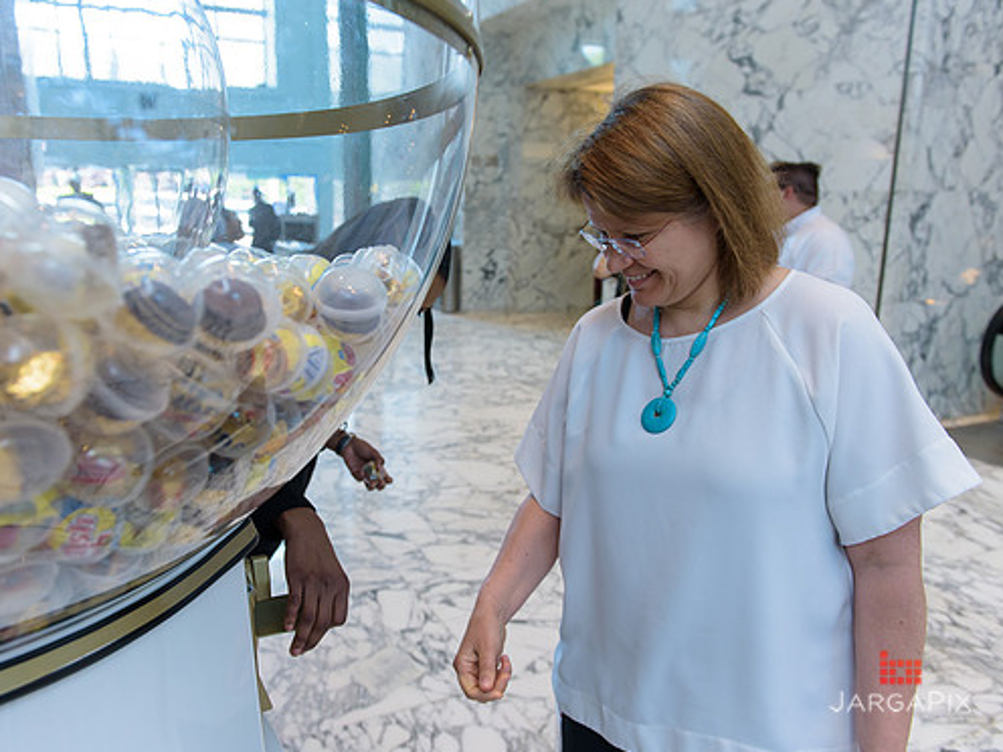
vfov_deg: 51.3
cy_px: 365
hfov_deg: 65.1
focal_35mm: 27
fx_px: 782
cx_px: 437
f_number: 3.2
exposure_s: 1/200
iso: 800
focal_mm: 24
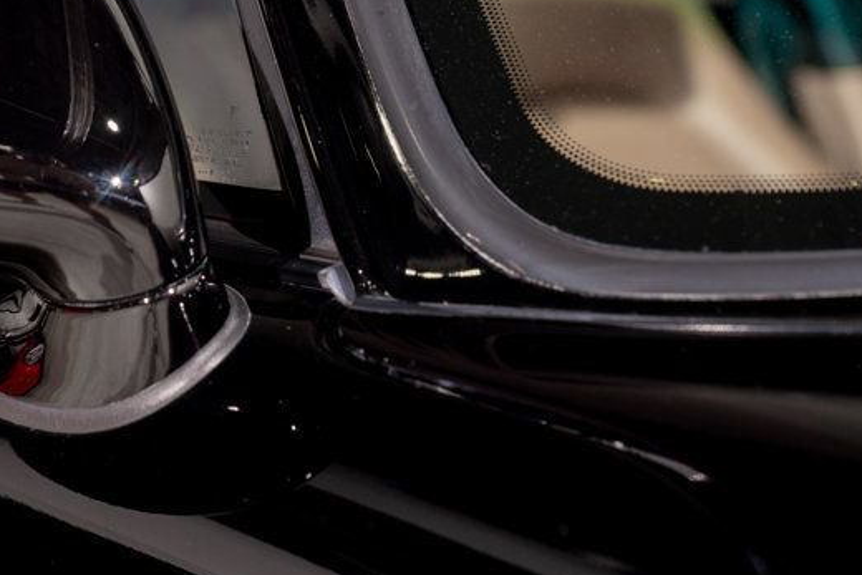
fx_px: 3066
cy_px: 77
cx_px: 91
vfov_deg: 10.7
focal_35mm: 128
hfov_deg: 15.8
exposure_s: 1/80
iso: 160
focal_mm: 65
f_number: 4.5
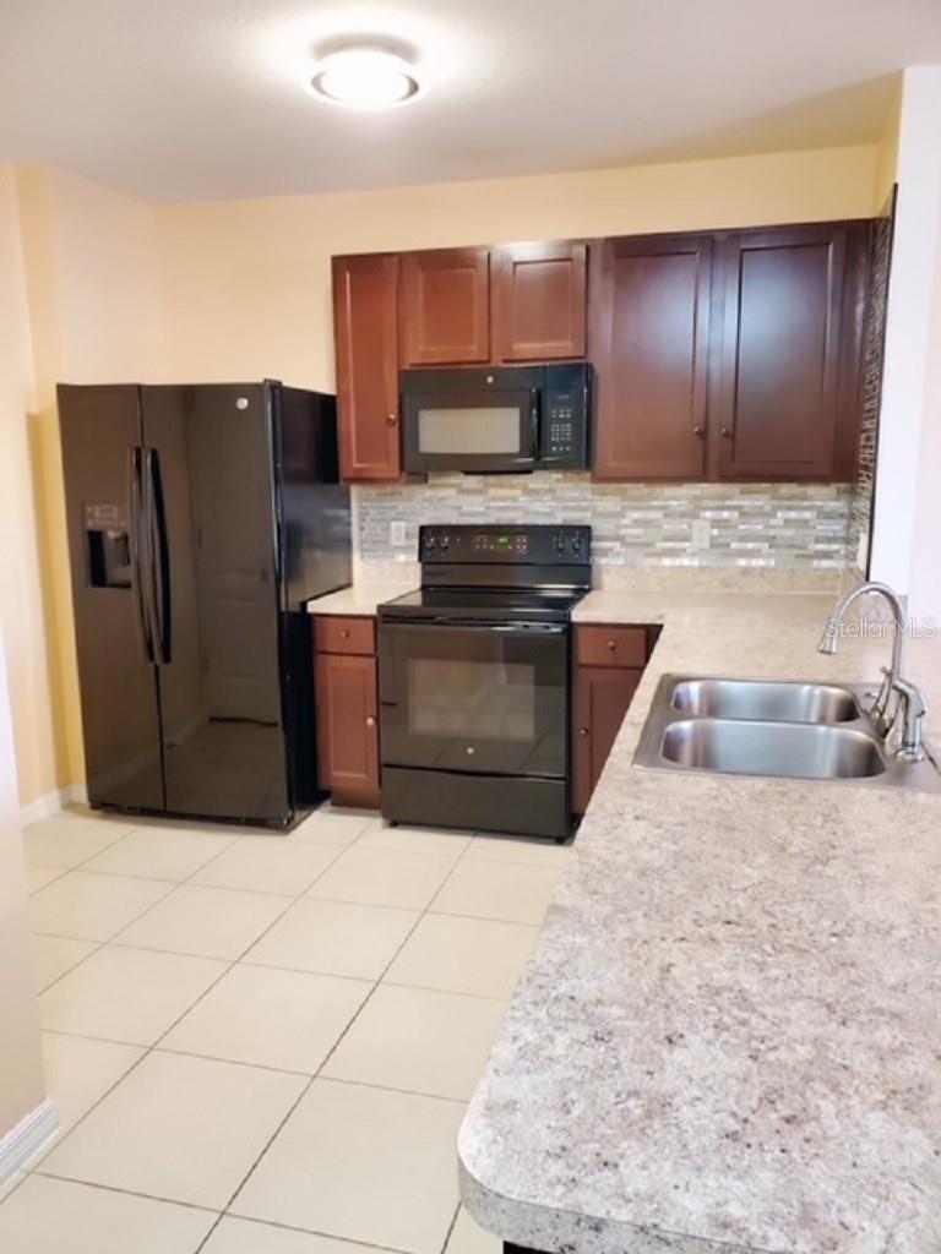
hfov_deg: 53.1
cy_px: 627
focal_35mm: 26
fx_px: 942
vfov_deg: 67.3
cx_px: 470
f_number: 2.4
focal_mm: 4.3
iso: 640
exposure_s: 1/39
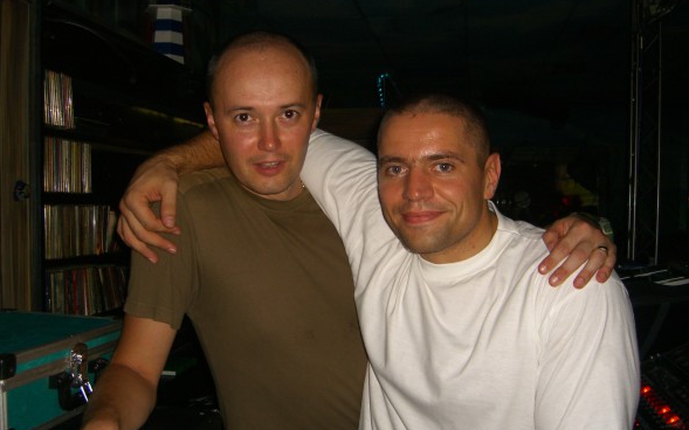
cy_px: 230
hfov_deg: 48.2
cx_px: 339
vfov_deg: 31.2
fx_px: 770
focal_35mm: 41
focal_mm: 7.9
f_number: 2.8
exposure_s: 1/60
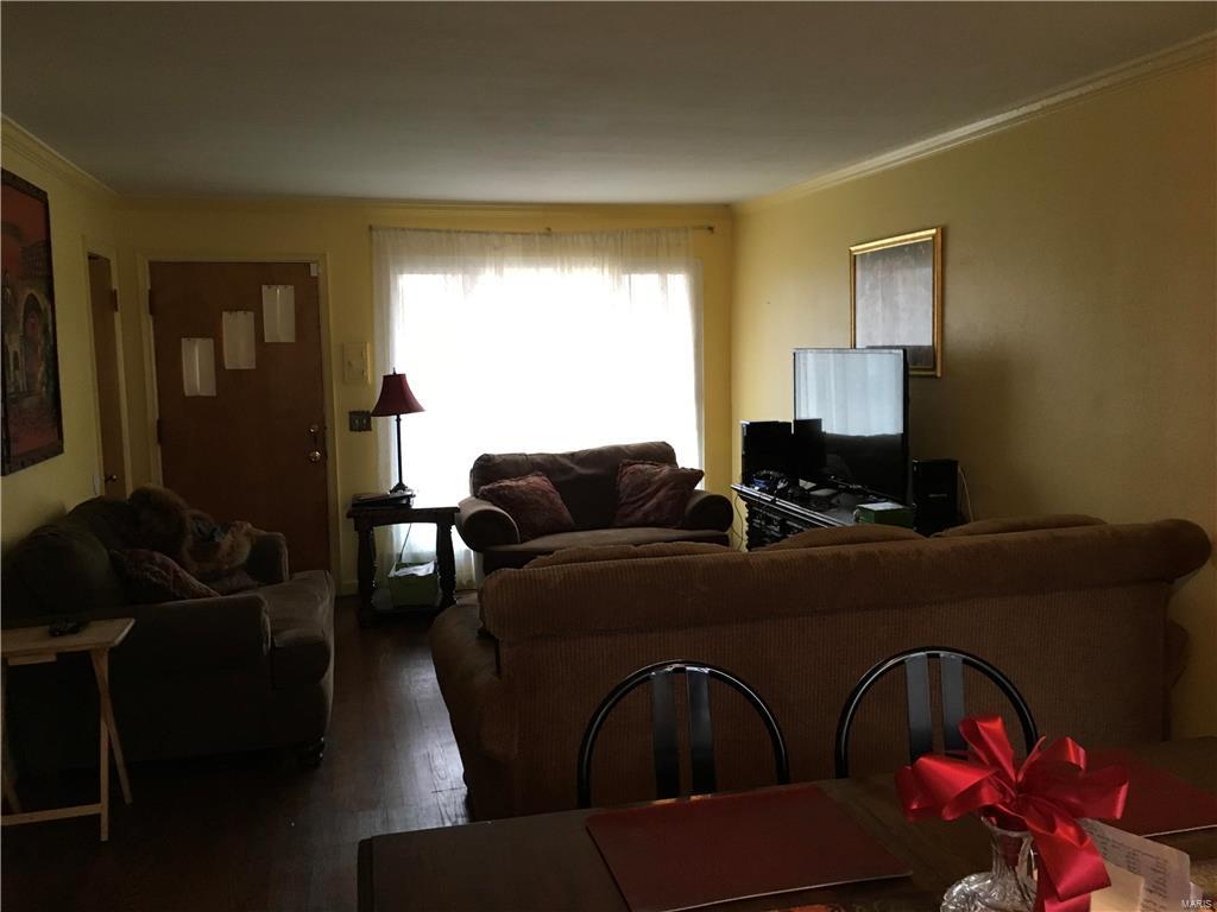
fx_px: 1020
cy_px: 456
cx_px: 608
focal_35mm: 29
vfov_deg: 48.2
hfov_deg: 61.7
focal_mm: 4.15
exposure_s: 1/30
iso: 160
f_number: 2.2
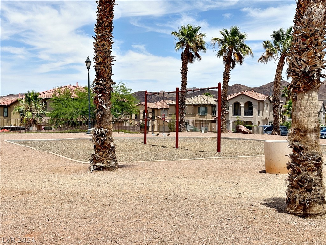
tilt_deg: -0.2
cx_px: 163
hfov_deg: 39.7
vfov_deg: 30.3
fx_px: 452
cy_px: 122
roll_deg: -1.0
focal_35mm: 48
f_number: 1.78
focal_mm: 6.86
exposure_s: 1/7634
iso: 64
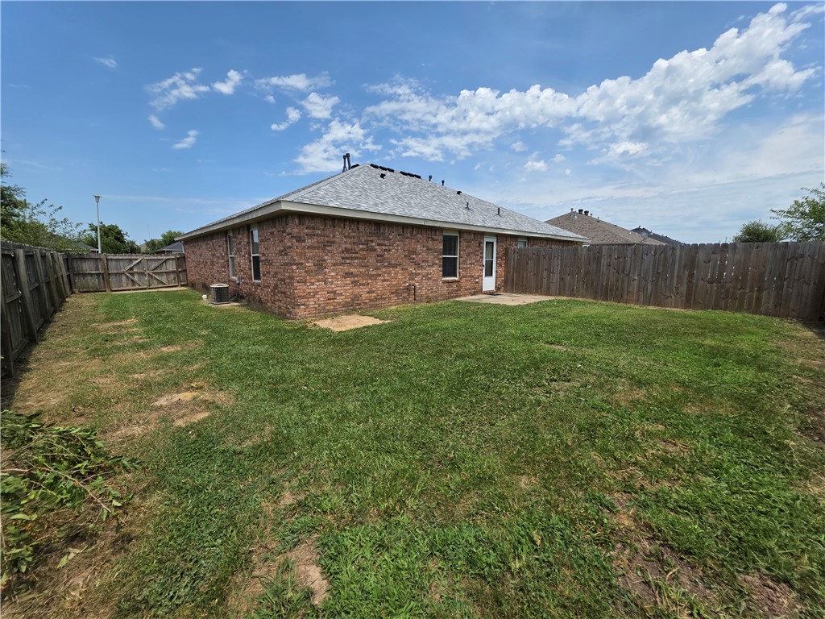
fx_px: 310
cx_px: 412
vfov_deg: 89.9
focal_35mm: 13
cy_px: 310
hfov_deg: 106.2
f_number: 1.9
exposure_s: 1/3001
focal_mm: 2.2
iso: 40
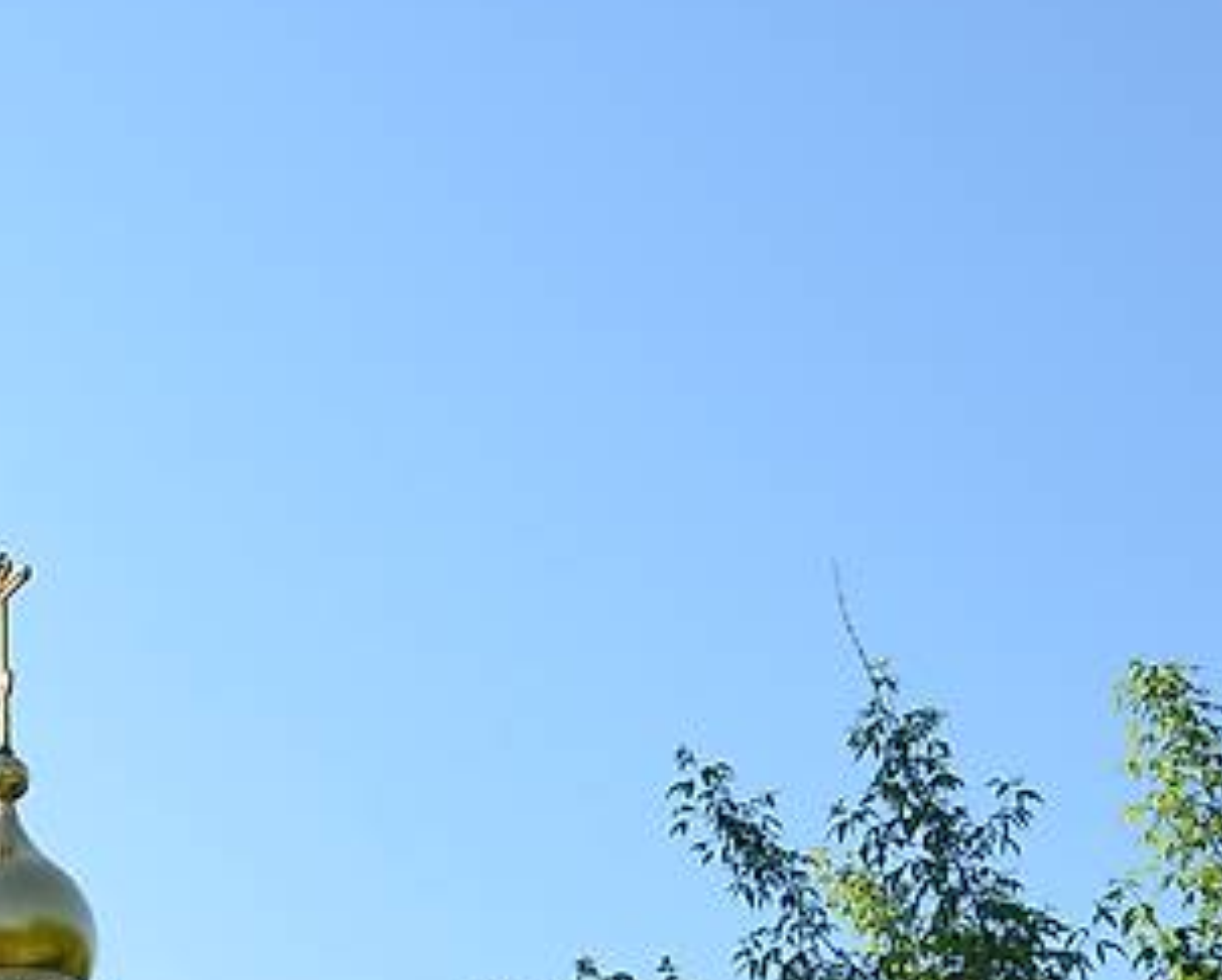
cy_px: 1589
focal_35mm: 100
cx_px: -337
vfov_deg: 14.1
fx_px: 3620
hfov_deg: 18.0
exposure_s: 1/250
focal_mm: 18
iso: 110
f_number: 8
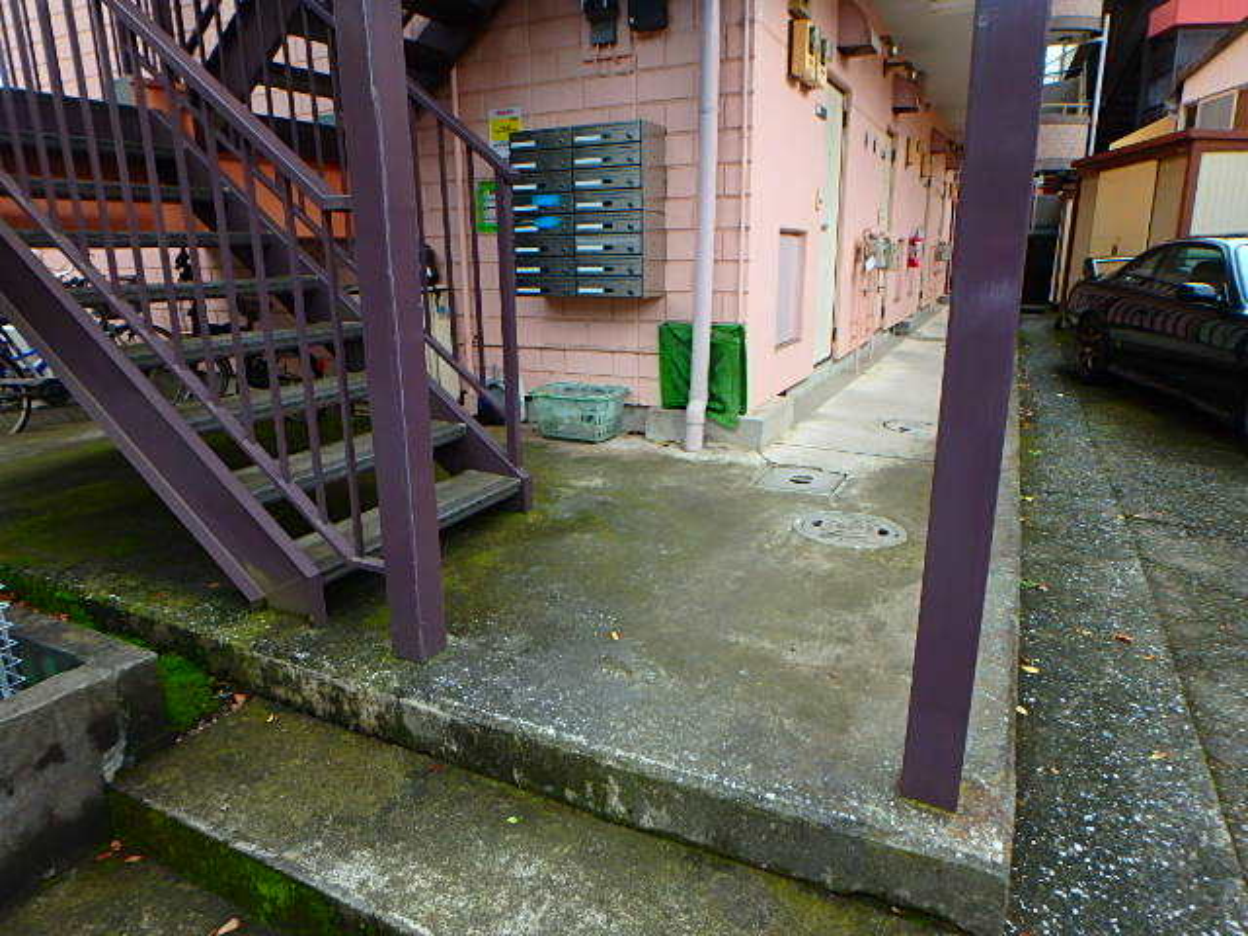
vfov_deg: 63.4
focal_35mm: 21
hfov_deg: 79.0
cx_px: 624
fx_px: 757
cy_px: 468
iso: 125
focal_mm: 3.7
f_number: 3.5
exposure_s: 1/160
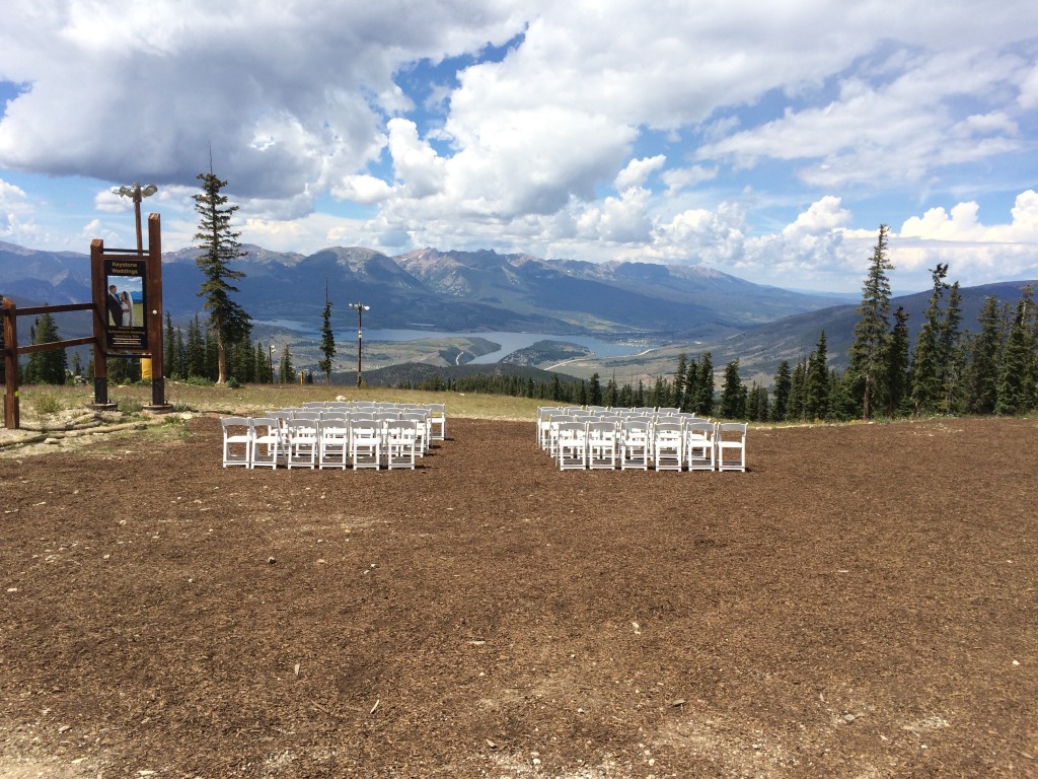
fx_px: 870
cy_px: 390
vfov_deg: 48.2
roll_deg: -1.6
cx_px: 519
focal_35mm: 29
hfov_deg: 61.7
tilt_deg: -9.6
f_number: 2.2
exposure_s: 1/2283
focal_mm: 4.15
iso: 32
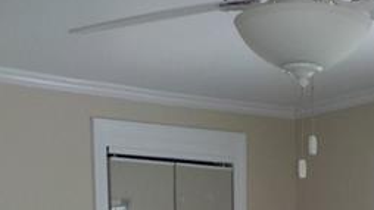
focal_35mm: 99
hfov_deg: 21.3
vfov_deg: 10.8
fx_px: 982
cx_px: 302
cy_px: 461
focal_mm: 4.1
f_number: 3.3
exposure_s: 1/80
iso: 125
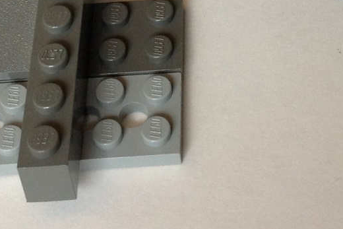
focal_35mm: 145
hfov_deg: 14.1
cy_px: -174
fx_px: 1382
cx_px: 279
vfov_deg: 9.1
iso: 64
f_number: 2.4
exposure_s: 1/15
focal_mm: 4.28
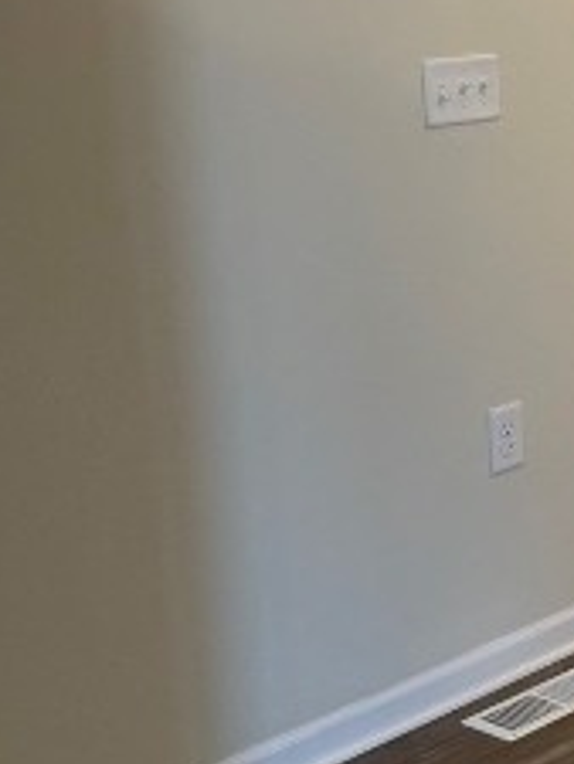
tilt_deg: -4.1
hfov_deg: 16.2
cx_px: 897
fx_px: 1811
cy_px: 78
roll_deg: +4.4
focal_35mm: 82
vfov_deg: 23.2
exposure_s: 1/120
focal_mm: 6.76
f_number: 1.78
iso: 160
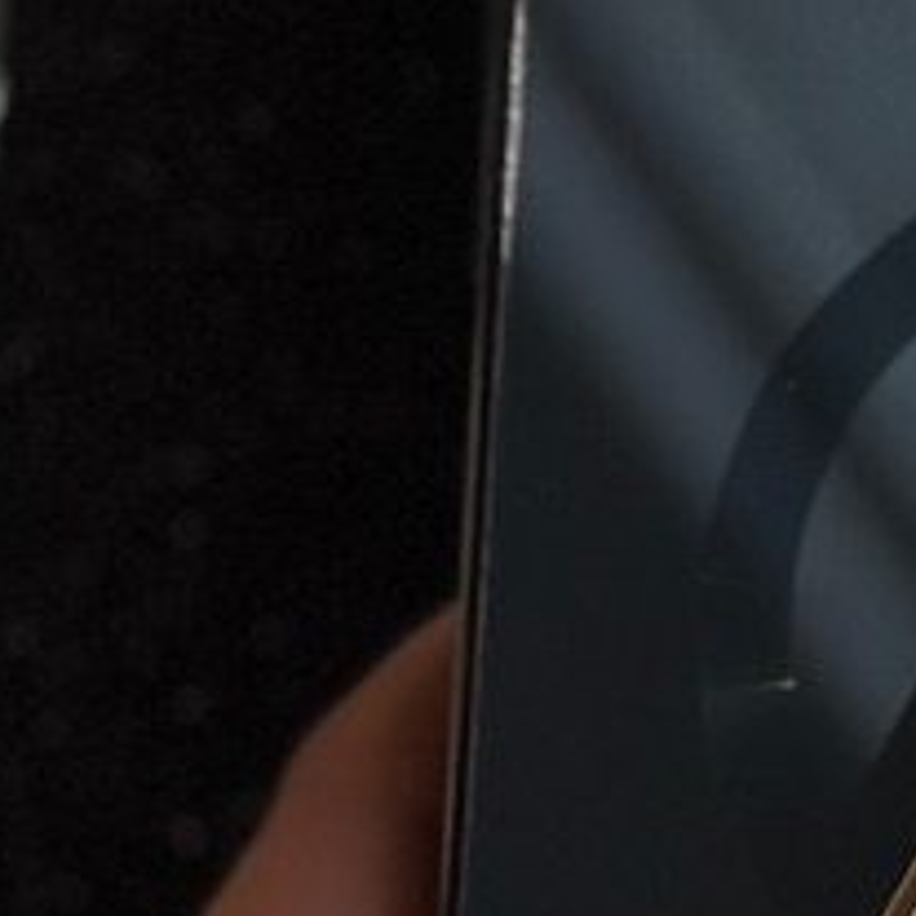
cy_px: 761
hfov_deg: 6.5
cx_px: 1779
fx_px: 7844
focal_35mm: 262
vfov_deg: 6.7
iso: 100
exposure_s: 1/9804
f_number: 1.78
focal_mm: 6.86
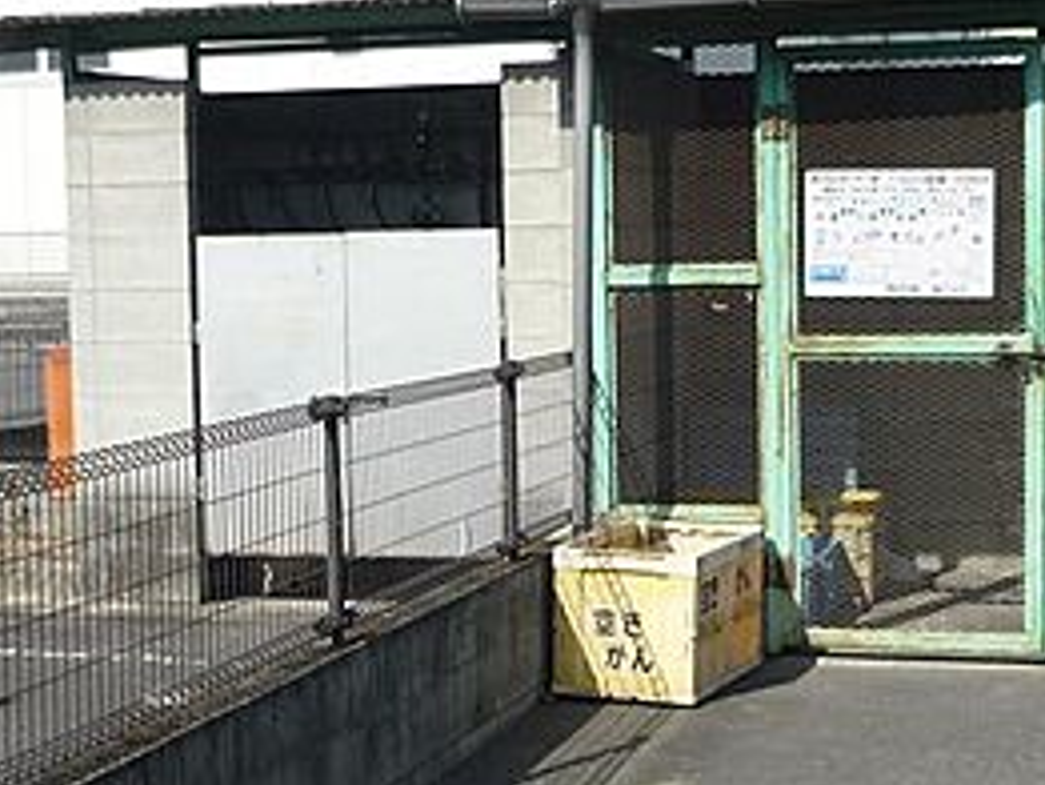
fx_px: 2446
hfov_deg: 24.1
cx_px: 444
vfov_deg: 18.2
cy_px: 409
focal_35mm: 81
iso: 100
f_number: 8
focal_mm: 5.5
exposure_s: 1/200
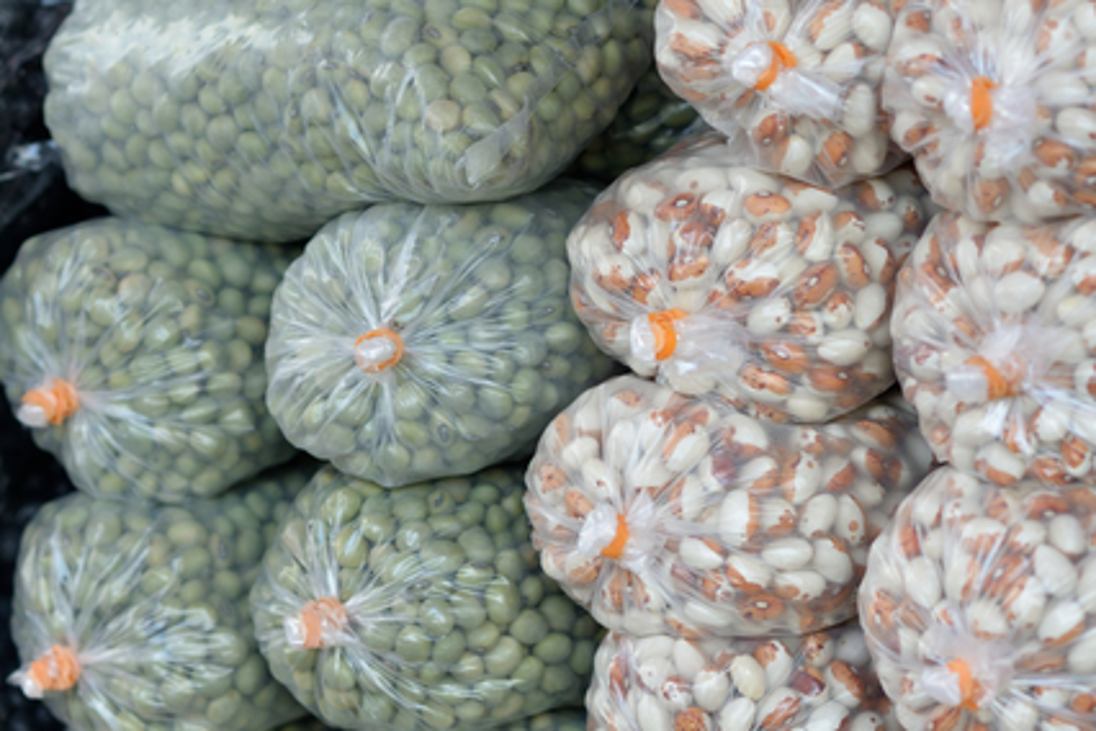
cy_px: 337
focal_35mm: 169
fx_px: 5145
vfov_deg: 8.1
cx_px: 174
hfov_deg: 12.1
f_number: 4
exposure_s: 1/125
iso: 250
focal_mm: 85
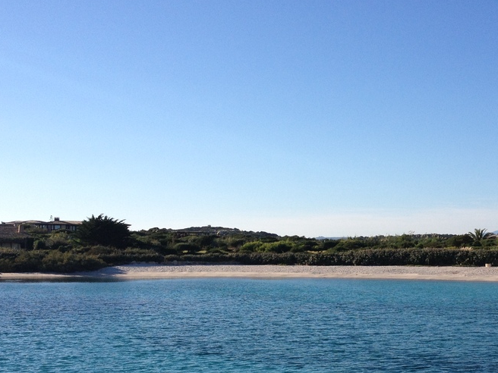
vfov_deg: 22.8
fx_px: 921
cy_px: 251
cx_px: 361
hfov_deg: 29.9
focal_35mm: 64
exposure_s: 1/1842
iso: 64
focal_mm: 4.28
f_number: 2.4
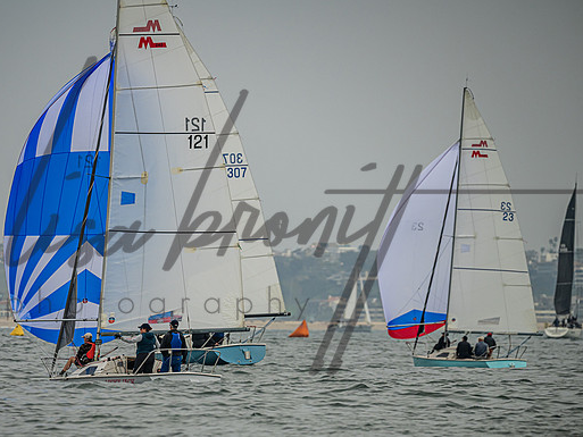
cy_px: 281
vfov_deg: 3.6
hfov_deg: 4.8
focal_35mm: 416
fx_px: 7008
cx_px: 216
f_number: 5.3
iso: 220
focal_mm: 290
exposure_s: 1/4000
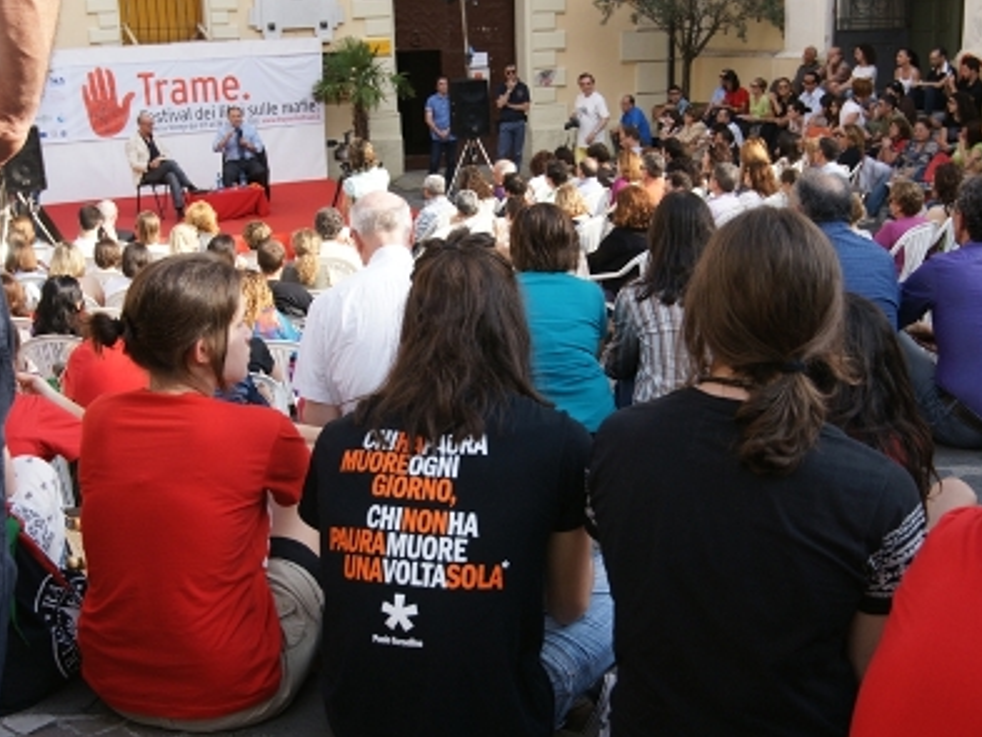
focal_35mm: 46
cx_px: 500
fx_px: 1305
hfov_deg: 41.2
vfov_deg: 31.5
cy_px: 370
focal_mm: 28
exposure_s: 1/200
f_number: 7.1
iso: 200
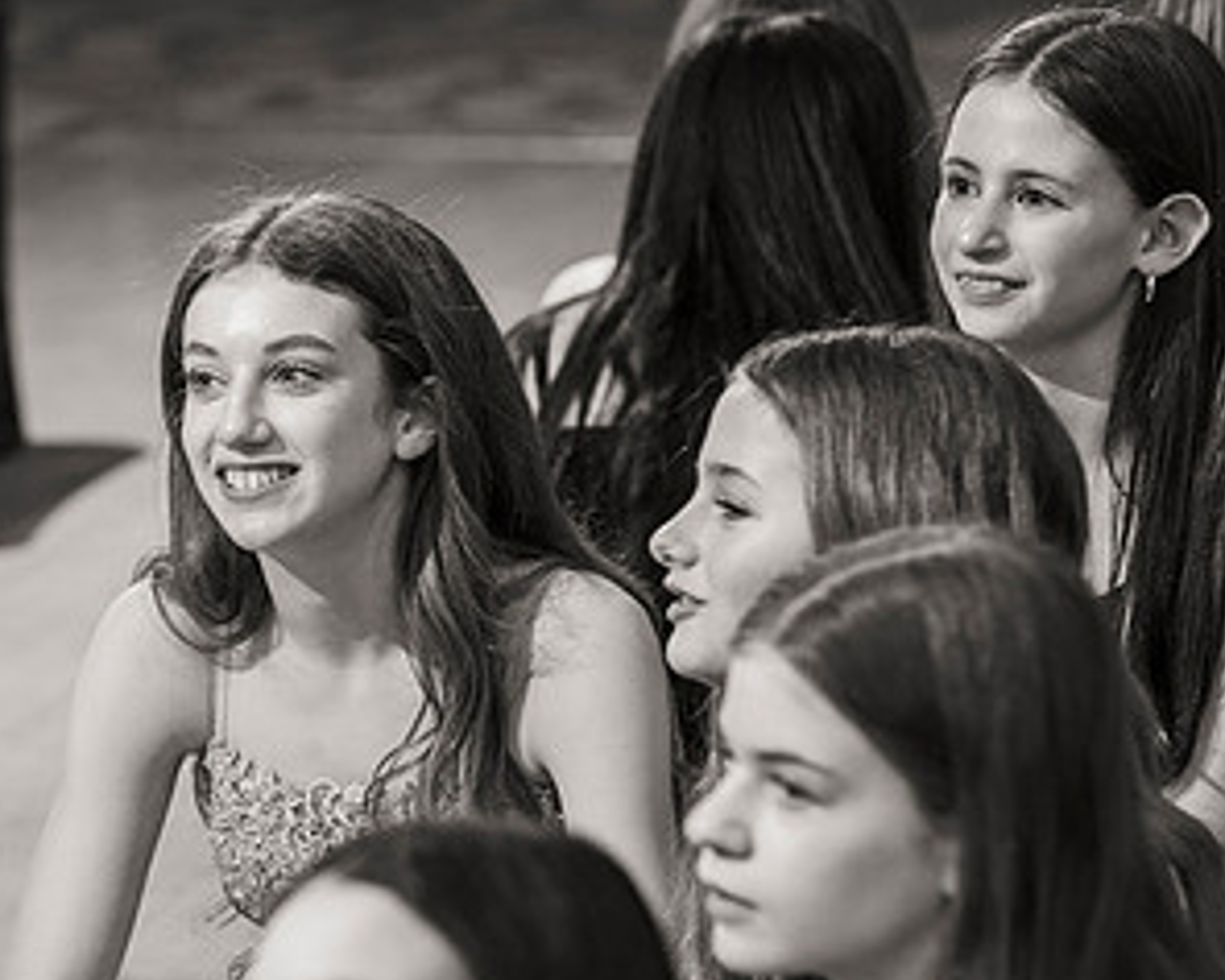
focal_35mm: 221
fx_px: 8015
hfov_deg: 8.7
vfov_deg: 7.0
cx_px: 273
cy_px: 519
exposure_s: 1/100
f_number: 4
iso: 800
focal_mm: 120
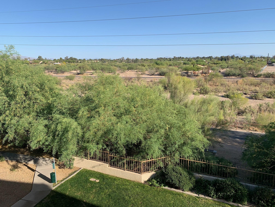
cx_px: 138
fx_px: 207
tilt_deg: -11.0
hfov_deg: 67.3
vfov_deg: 53.1
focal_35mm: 26
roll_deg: +0.8
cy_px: 104
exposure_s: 1/1748
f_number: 1.8
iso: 25
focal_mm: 4.25
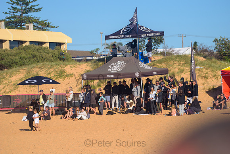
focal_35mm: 220
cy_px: 77
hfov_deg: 9.4
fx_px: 1406
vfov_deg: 6.2
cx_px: 115
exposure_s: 1/2000
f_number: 5.6
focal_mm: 220
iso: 220
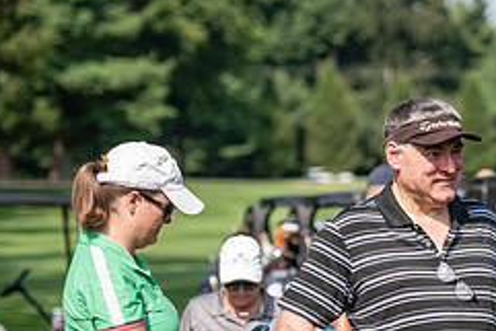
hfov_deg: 8.7
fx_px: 3253
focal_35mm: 236
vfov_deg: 5.8
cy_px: 283
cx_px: 486
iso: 80
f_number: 3.2
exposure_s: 1/640
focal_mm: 98
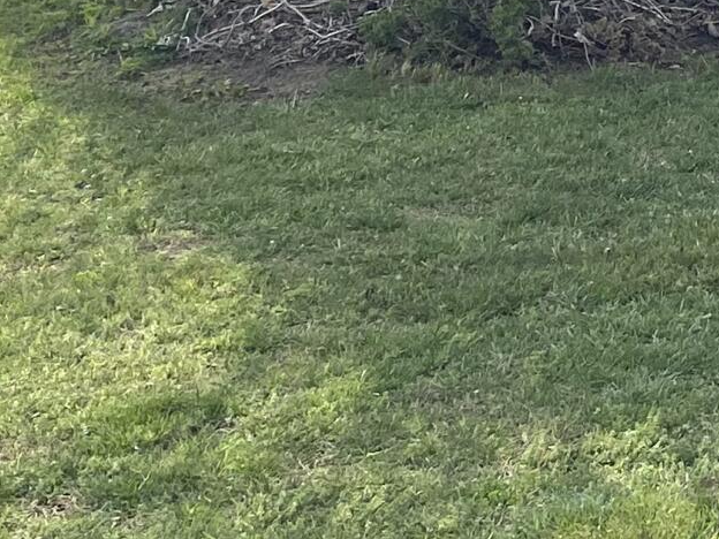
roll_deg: -1.9
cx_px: 1136
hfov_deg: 14.5
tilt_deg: -3.9
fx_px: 2596
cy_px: -486
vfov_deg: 10.9
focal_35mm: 125
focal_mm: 4.25
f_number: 1.8
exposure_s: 1/2890
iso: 32
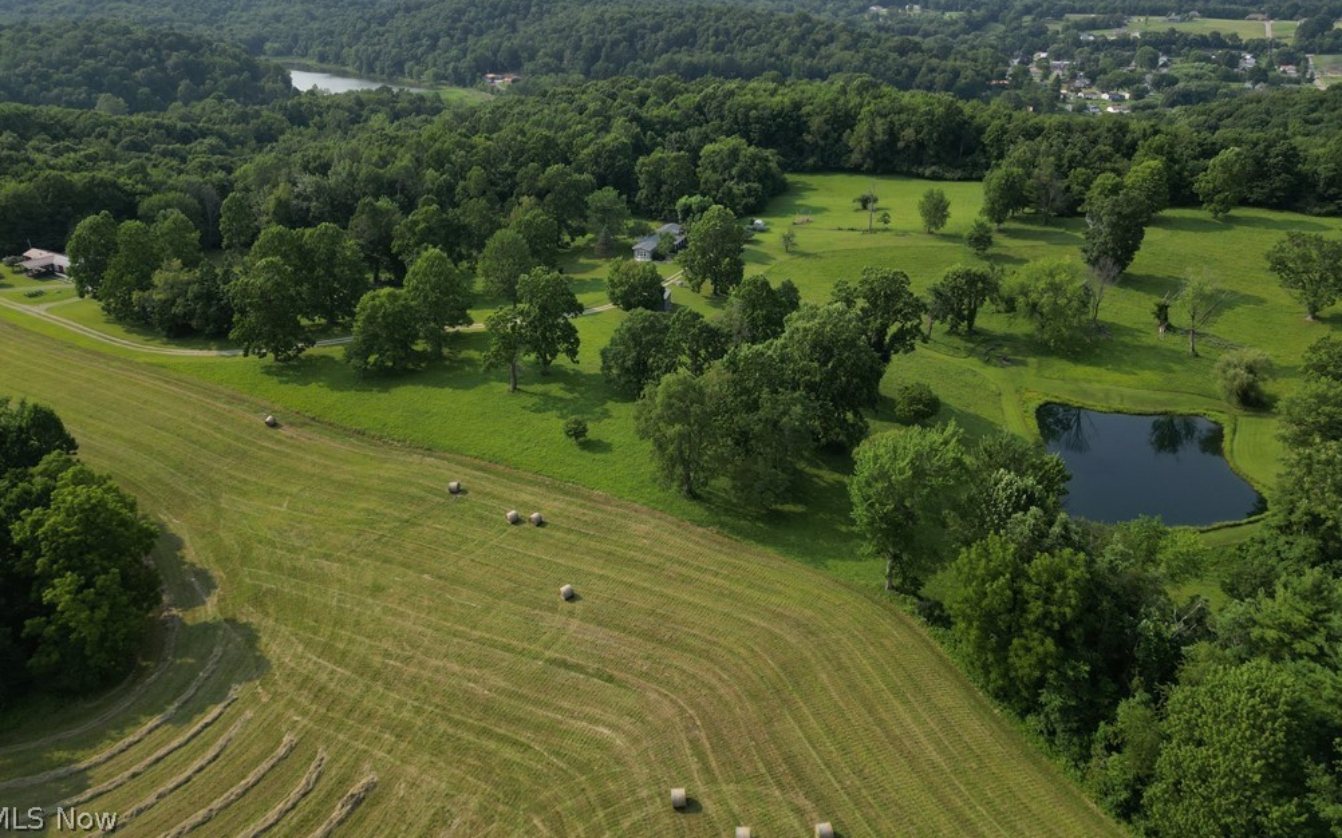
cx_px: 664
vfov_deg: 47.3
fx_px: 951
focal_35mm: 26
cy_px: 327
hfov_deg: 70.4
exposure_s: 1/2000
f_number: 1.7
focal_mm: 6.72
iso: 120
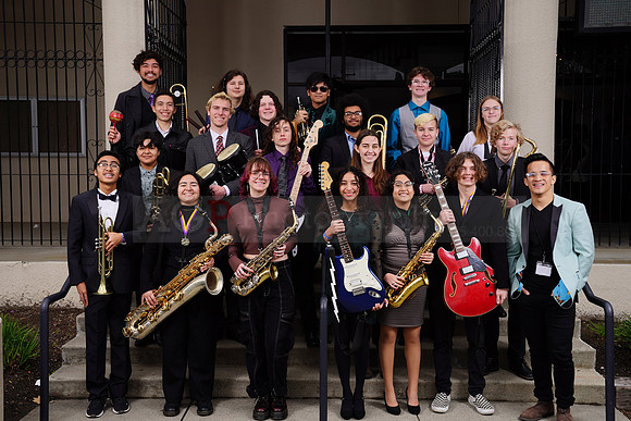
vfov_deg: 32.6
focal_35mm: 41
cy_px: 210
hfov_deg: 47.4
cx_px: 316
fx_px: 719
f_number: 8
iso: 100
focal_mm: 41
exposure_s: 1/200
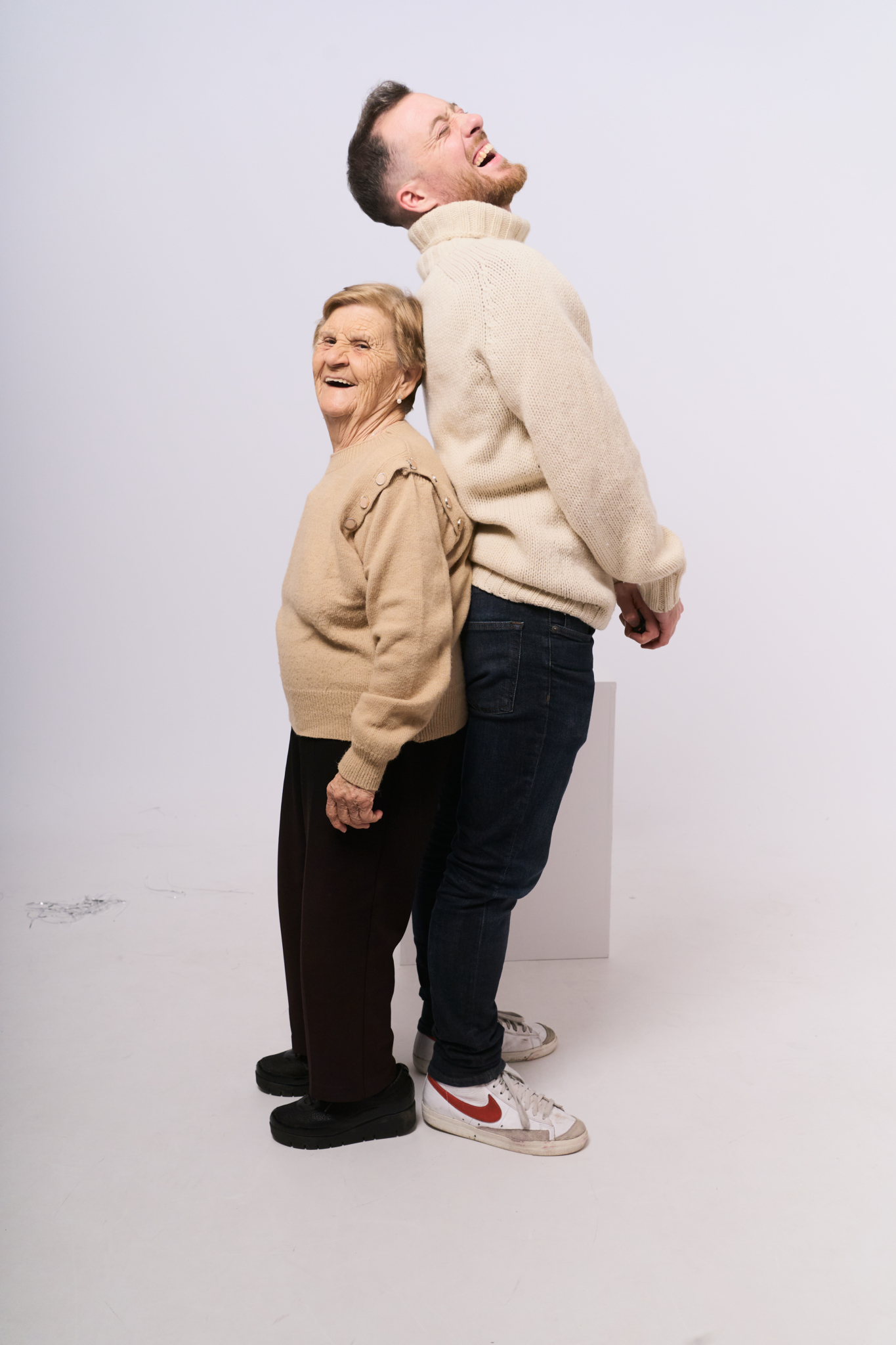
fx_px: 1307
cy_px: 672
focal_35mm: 35
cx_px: 448
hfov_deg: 37.8
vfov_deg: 54.4
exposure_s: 1/250
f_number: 6.3
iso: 500
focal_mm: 35
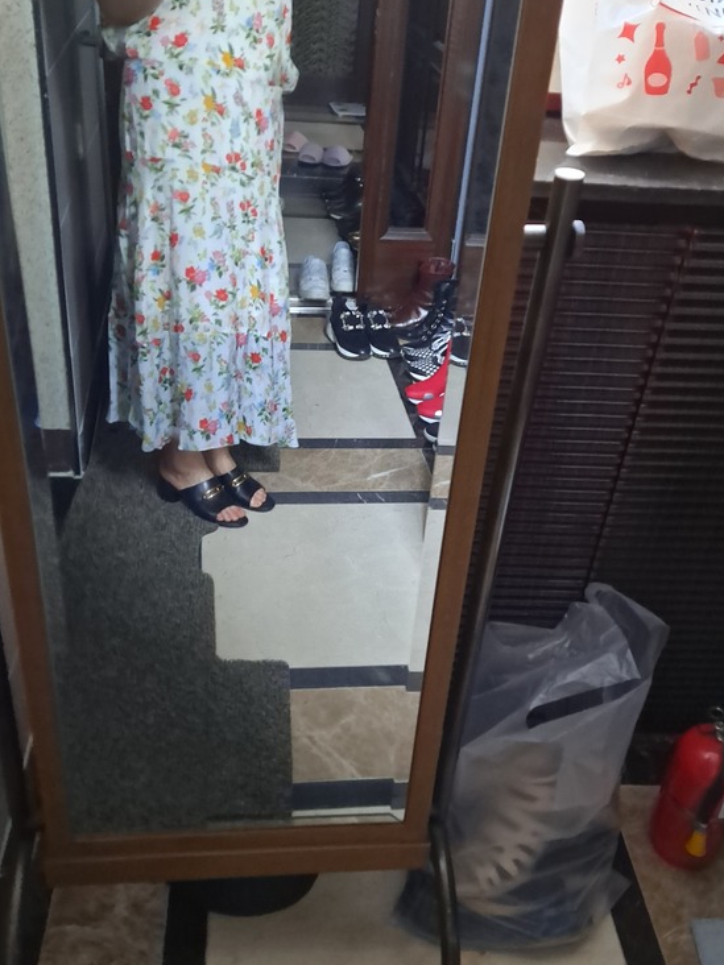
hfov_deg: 40.7
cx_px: 357
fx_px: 976
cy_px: 499
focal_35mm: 35
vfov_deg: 52.6
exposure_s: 1/17
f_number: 1.8
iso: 1000
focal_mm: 5.23
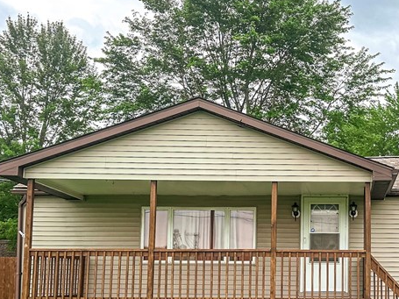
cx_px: 341
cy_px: 218
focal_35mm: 54
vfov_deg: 26.7
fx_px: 622
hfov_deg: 34.0
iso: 80
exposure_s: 1/1250
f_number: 1.8
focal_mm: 6.86
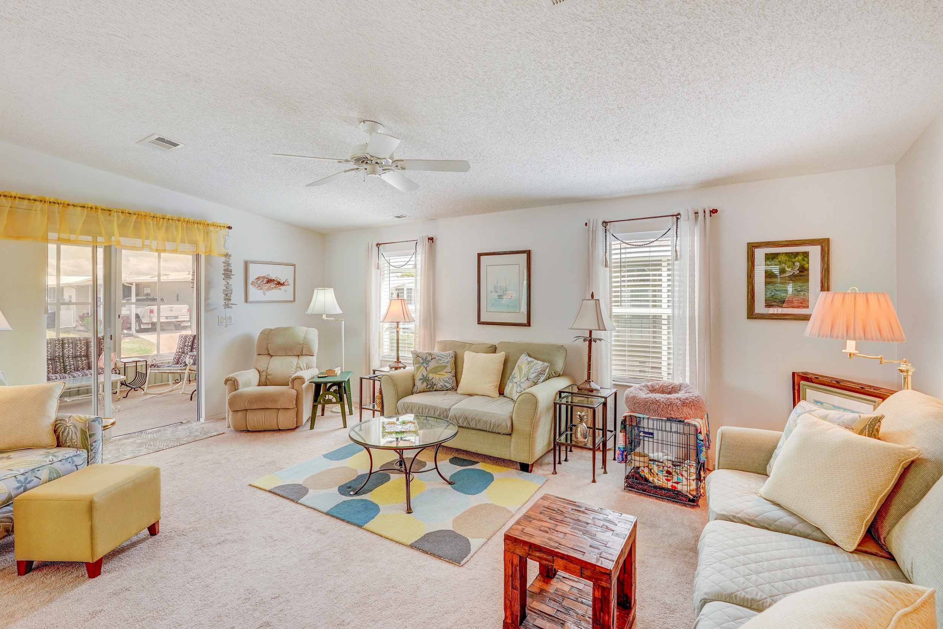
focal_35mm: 16
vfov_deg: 73.8
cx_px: 472
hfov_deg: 96.7
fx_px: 419
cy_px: 314
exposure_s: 1/30
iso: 400
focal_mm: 16
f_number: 9
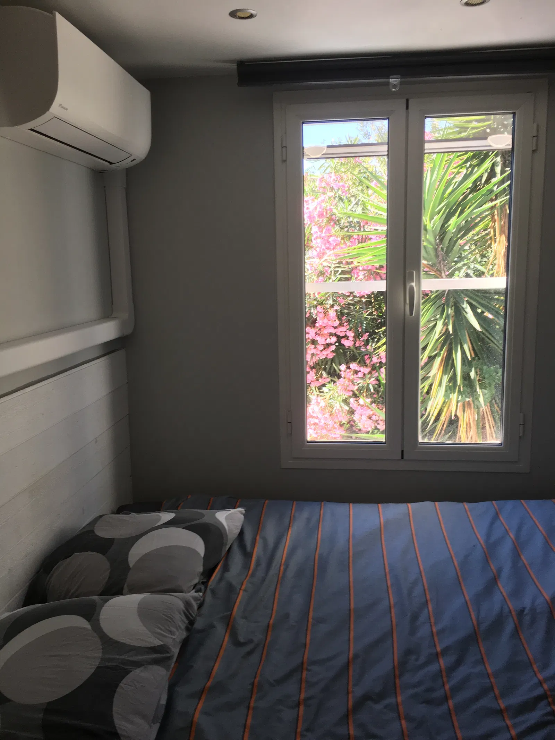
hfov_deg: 48.2
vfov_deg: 61.7
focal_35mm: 29
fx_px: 620
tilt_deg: -9.6
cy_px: 370
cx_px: 278
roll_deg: +0.3
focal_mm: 4.15
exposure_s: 1/100
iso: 32
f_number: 2.2
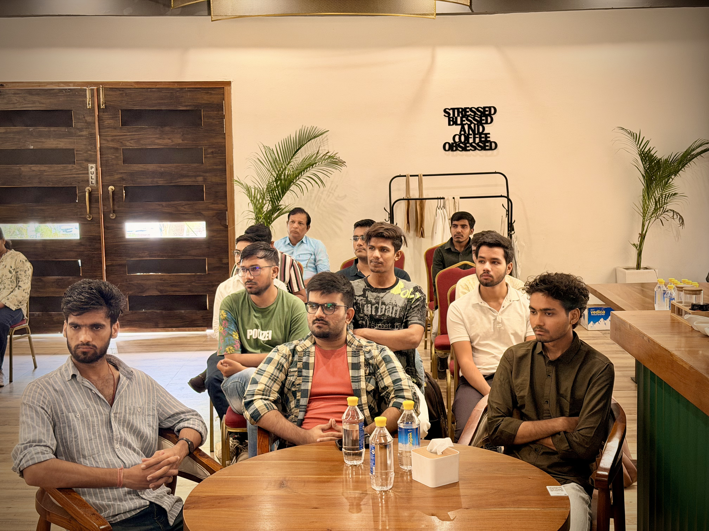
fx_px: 983
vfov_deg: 30.3
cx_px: 354
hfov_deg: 39.7
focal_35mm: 48
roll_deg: +0.5
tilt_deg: -7.0
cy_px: 266
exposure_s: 1/50
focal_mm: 6.76
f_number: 1.78
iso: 250
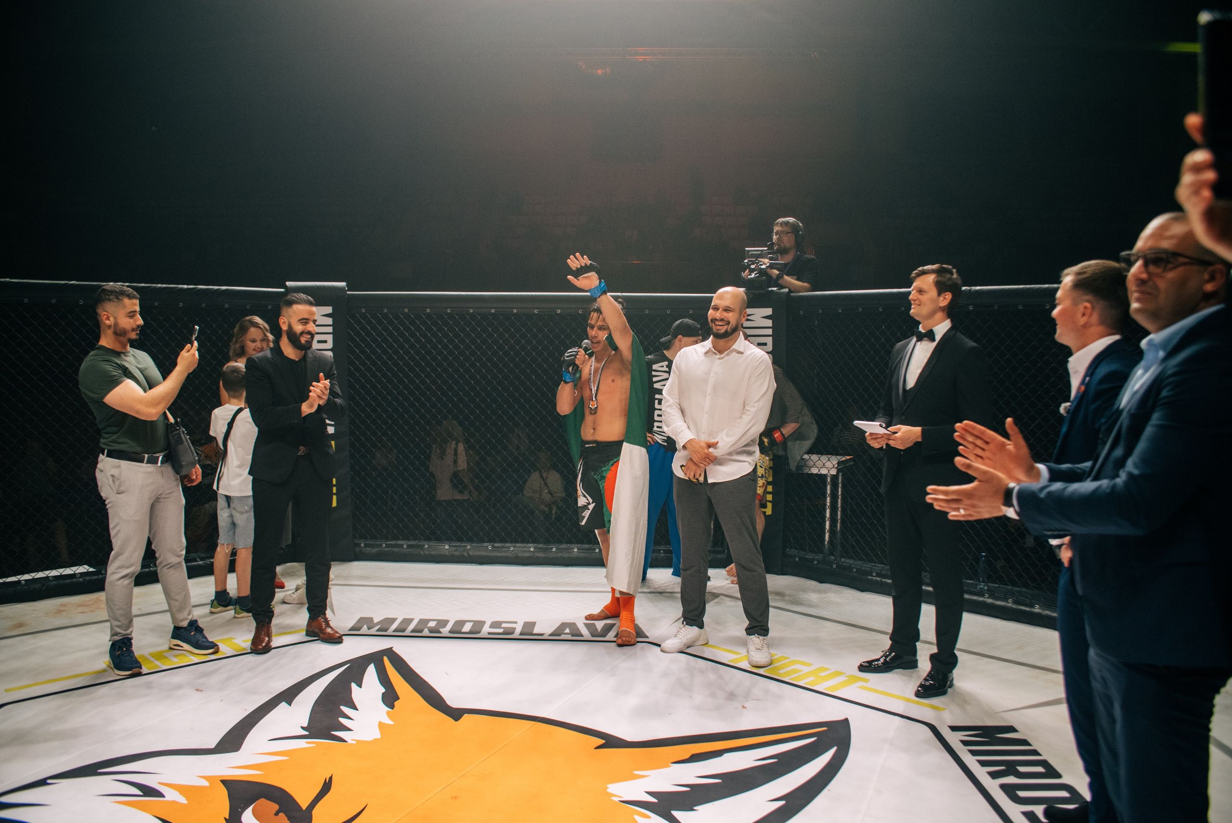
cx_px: 616
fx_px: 959
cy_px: 412
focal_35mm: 28
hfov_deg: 65.5
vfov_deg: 46.4
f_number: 4
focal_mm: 28
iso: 2000
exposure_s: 1/640
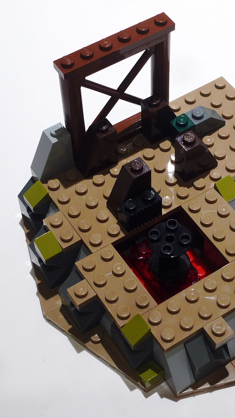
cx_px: 146
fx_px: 776
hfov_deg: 17.2
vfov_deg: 30.2
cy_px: 209
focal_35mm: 70
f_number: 3.5
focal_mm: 10.2
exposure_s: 1/15
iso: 200
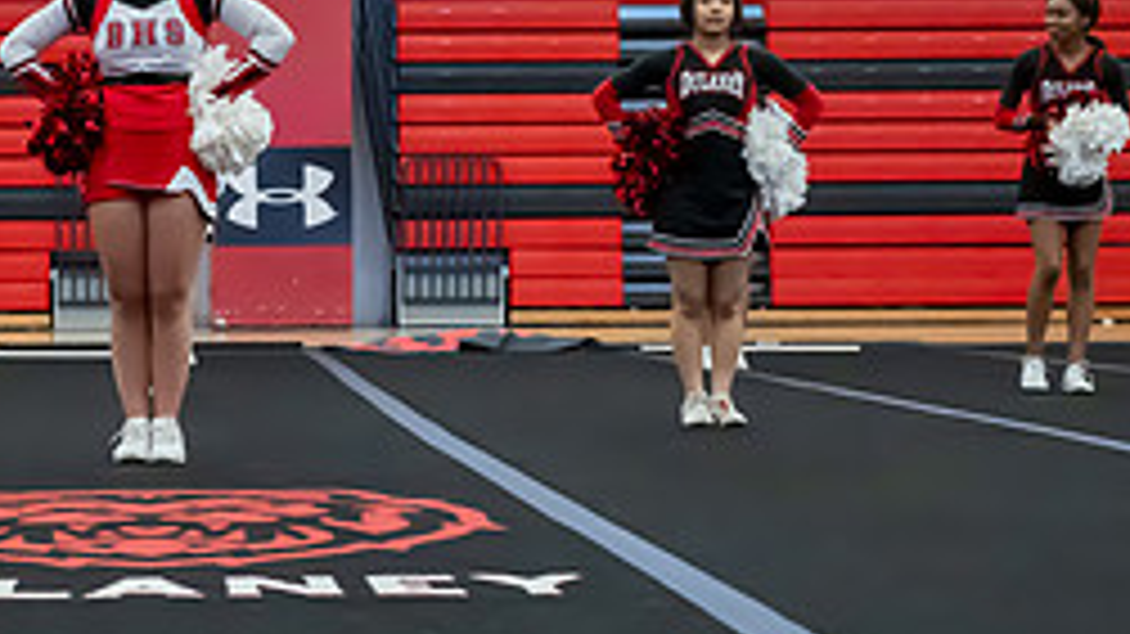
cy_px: 194
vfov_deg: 13.1
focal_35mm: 92
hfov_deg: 22.8
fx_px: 2756
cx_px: 215
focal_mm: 30
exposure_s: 1/800
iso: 5600
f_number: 2.8
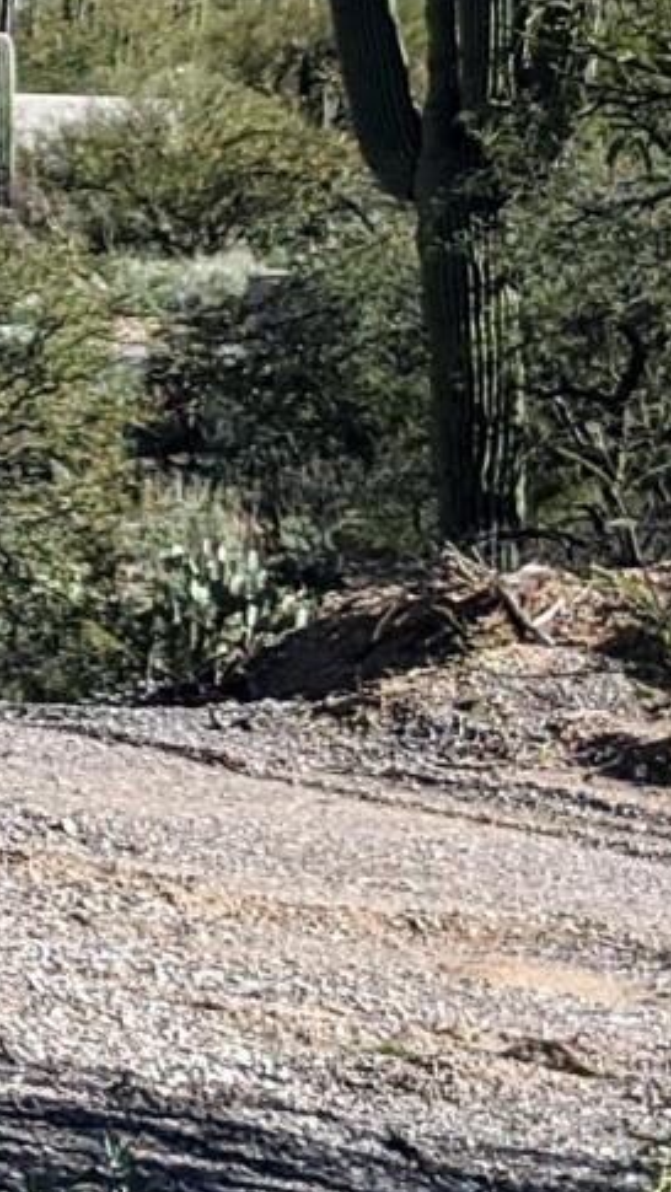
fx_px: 5754
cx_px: -1634
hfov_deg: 6.0
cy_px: 238
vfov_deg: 11.8
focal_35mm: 182
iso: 54
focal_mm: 4.44
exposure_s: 1/2924
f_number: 1.8
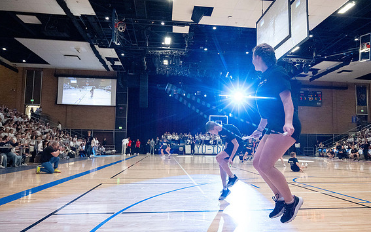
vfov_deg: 44.5
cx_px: 204
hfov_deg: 66.3
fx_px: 283
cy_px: 123
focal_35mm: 28
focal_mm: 24
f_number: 4
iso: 10000
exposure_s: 1/500
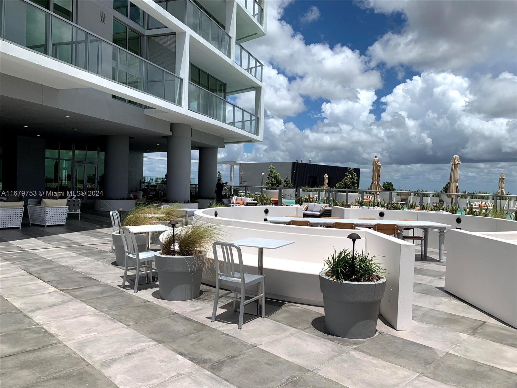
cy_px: 194
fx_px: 388
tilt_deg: -0.9
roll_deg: -2.6
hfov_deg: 67.3
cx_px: 258
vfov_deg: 53.1
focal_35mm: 26
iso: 25
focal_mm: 4.25
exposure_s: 1/4902
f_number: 1.8
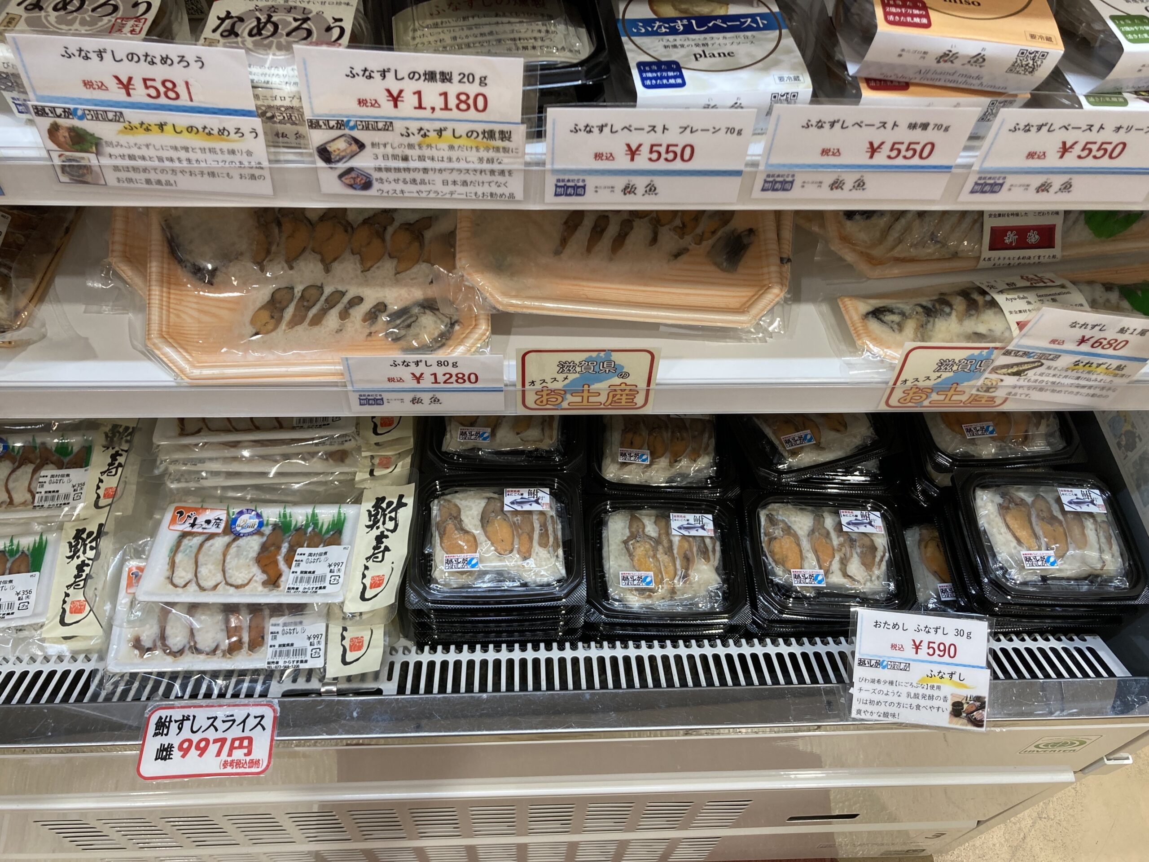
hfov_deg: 63.4
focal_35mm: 28
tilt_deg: -54.7
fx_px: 929
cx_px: 574
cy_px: 431
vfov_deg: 49.7
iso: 64
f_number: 1.8
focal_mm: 3.99
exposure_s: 1/60
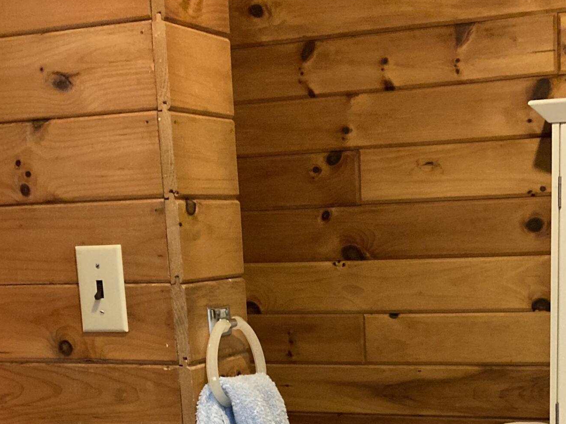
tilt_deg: -10.5
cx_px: 355
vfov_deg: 21.9
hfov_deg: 30.1
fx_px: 1046
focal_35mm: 64
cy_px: 444
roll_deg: +3.0
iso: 320
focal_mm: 3.99
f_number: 1.8
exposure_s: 1/30
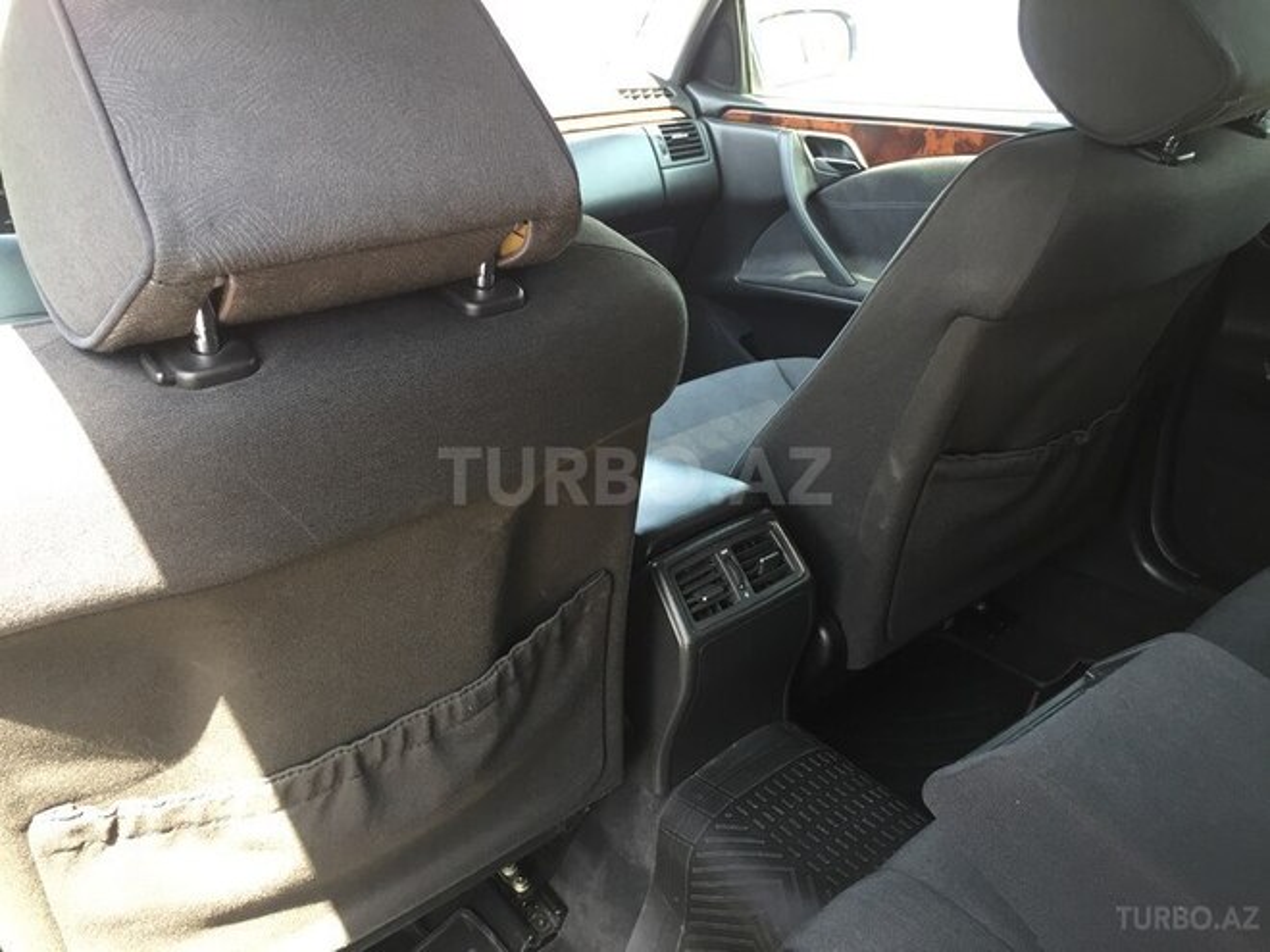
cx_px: 635
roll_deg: +4.6
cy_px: 476
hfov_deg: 61.7
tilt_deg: -25.0
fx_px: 1064
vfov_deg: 48.2
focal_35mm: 29
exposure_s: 1/33
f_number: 2.2
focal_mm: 4.15
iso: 32
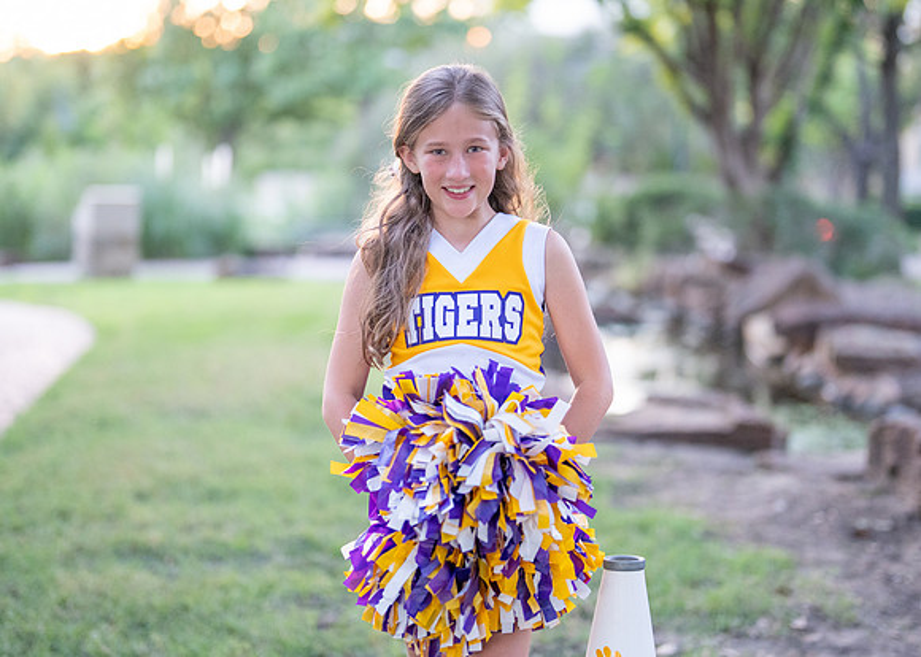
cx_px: 472
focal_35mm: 67
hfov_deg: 29.4
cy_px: 290
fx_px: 1757
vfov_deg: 21.2
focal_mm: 50
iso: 1600
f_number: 1.2
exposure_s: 1/640
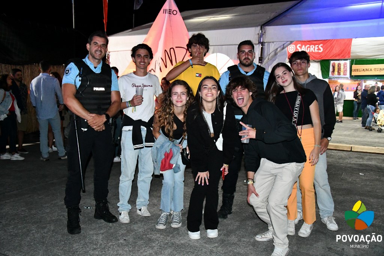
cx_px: 192
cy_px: 128
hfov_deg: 57.2
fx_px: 352
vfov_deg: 39.9
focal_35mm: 33
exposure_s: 1/60
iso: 6400
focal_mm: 22
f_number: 3.8
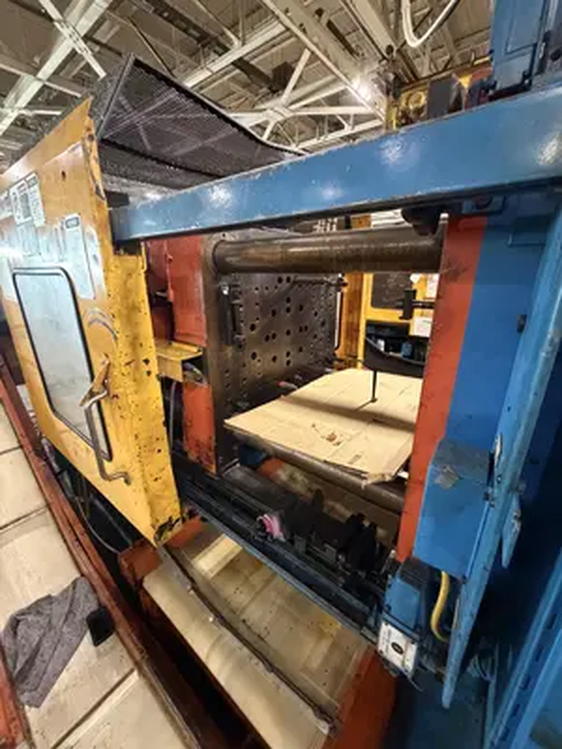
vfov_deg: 102.1
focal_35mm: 14
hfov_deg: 85.7
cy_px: 374
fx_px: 303
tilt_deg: -18.3
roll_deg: +1.0
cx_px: 281
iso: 1250
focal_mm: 2.22
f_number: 2.2
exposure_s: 1/60
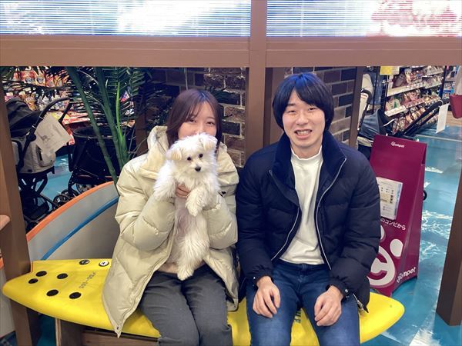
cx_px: 231
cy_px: 173
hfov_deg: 58.4
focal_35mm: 31
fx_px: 414
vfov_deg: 45.4
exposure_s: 1/60
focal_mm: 3.3
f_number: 2.4
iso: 100
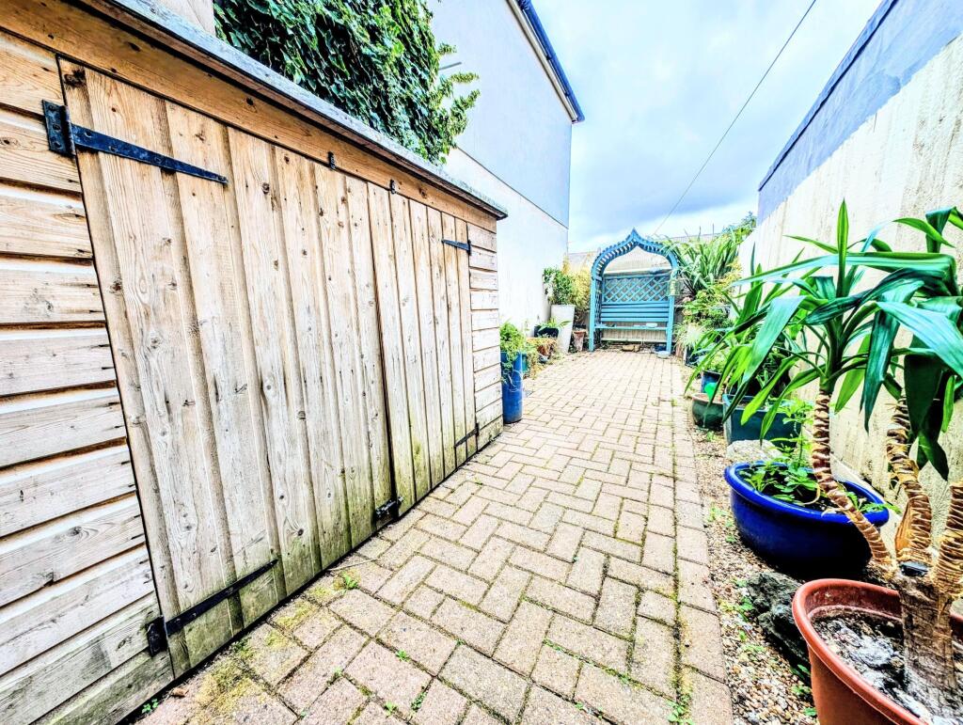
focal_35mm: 12
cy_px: 362
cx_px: 482
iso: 39
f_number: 1.95
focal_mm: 2.23
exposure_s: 1/560
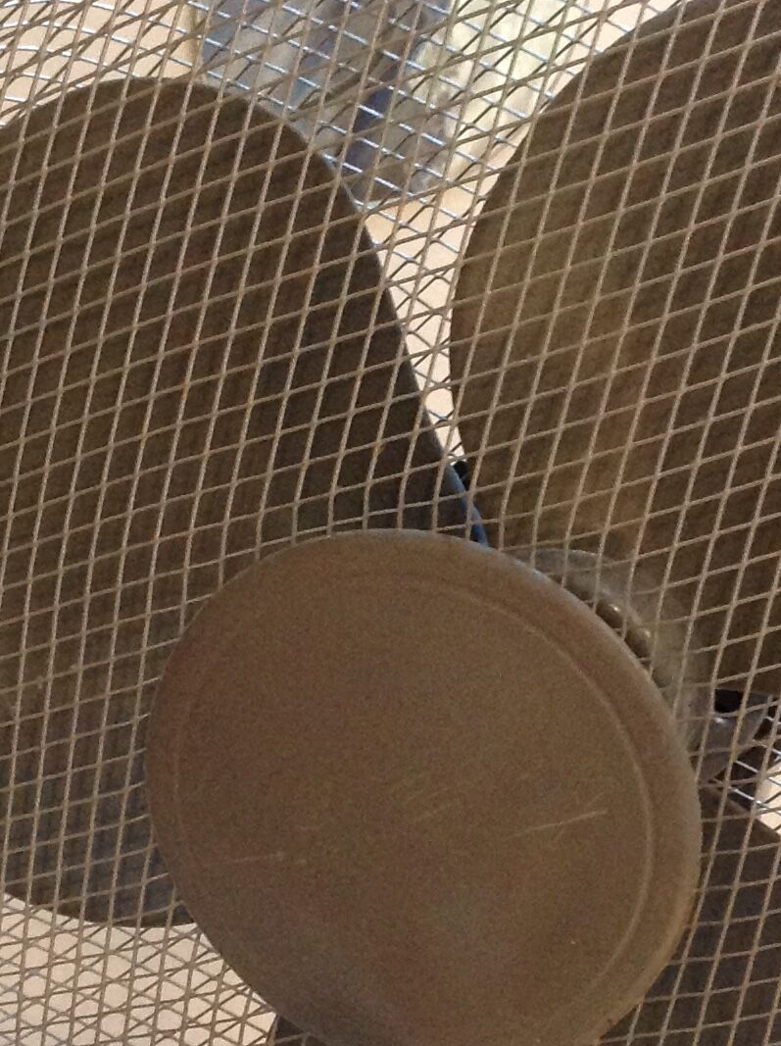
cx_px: 557
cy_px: 731
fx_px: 2564
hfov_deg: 17.3
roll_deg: +2.1
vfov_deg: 22.9
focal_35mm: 85
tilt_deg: -41.8
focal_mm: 4.28
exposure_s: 1/15
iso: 320
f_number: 2.4
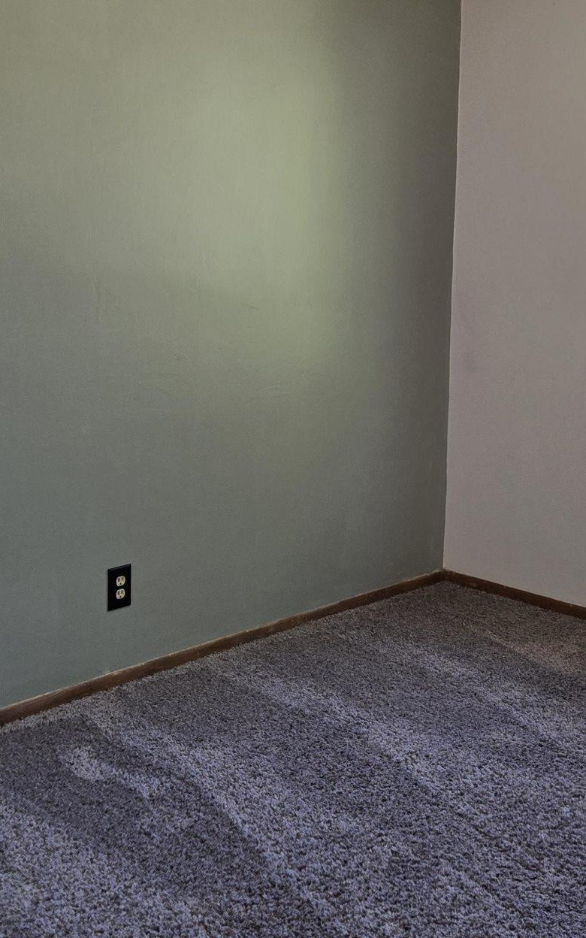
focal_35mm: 45
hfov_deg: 28.5
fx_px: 1150
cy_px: 373
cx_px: 350
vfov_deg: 44.1
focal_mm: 5.4
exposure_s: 1/120
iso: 80
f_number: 1.8
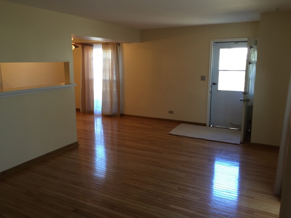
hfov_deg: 61.7
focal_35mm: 29
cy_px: 109
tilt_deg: -11.6
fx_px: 244
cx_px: 146
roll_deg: +0.0
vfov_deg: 48.2
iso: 50
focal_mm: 4.15
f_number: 2.2
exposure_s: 1/30
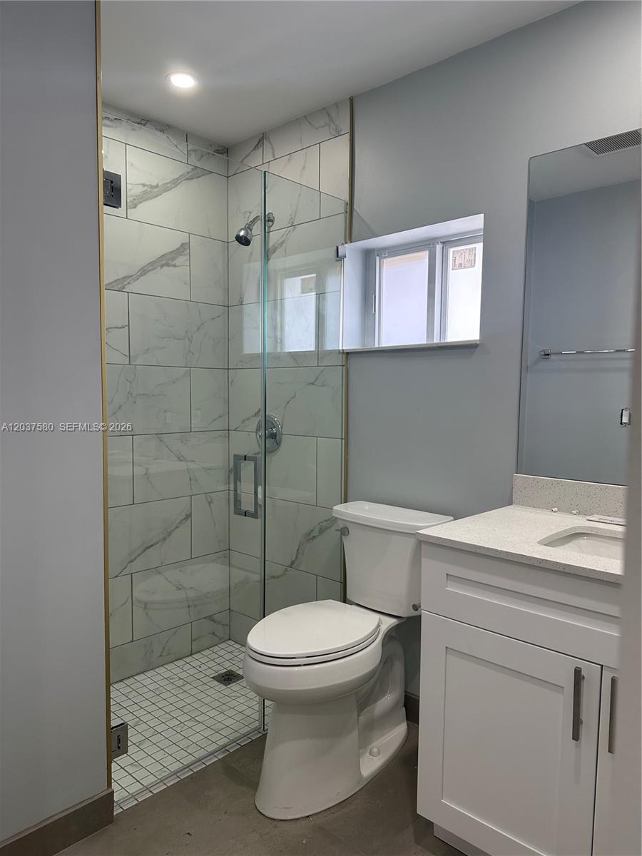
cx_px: 321
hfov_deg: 56.8
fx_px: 593
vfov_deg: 71.6
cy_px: 428
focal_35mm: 24
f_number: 1.78
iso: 100
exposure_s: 1/129
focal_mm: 6.86
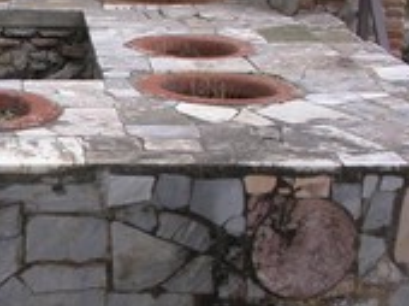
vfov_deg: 14.9
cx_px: -85
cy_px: 176
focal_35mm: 99
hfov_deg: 18.8
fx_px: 1168
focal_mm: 7.85
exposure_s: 1/159
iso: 100
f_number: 5.3
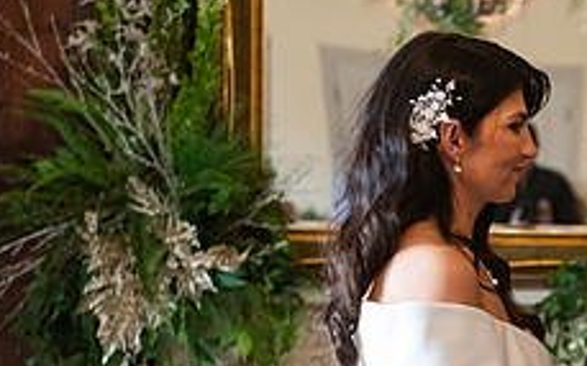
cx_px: 716
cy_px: 360
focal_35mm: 192
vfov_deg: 6.8
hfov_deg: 10.7
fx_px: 3071
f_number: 3.5
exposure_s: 1/160
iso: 1000
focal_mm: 70
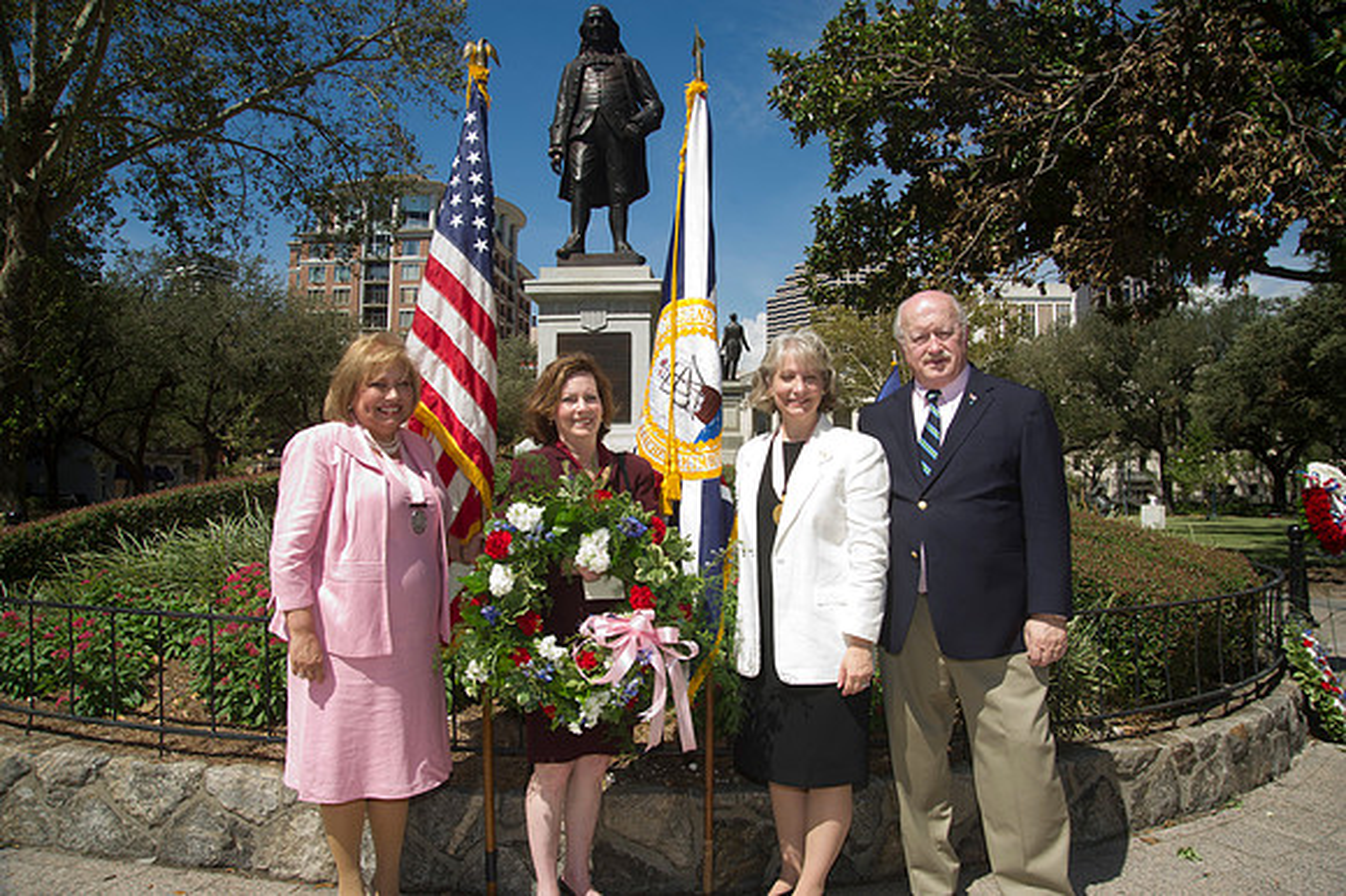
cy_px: 448
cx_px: 673
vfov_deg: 53.1
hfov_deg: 73.8
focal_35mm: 24
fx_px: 897
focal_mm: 24
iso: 200
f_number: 8
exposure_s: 1/250
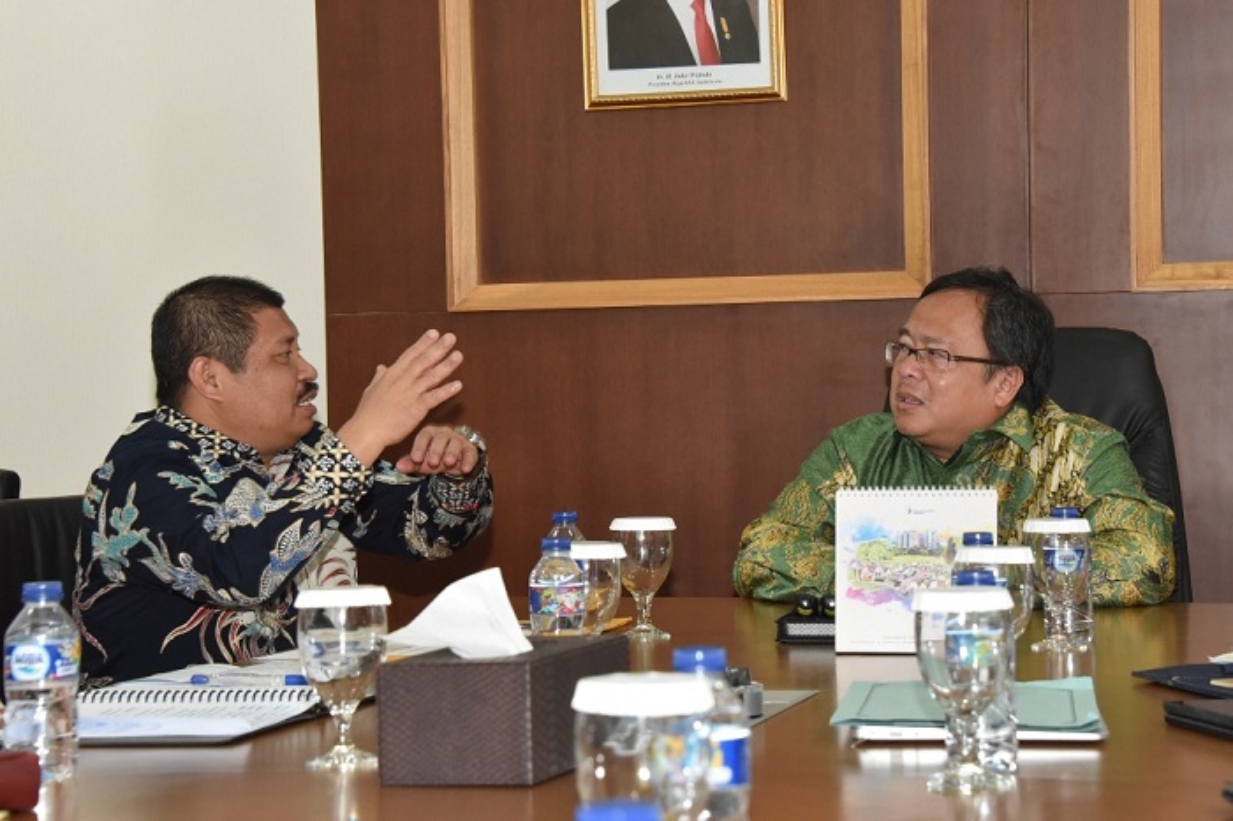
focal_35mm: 78
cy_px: 410
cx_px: 616
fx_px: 2670
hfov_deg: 26.0
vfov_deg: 17.5
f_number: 10
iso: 3200
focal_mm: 78
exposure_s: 1/60
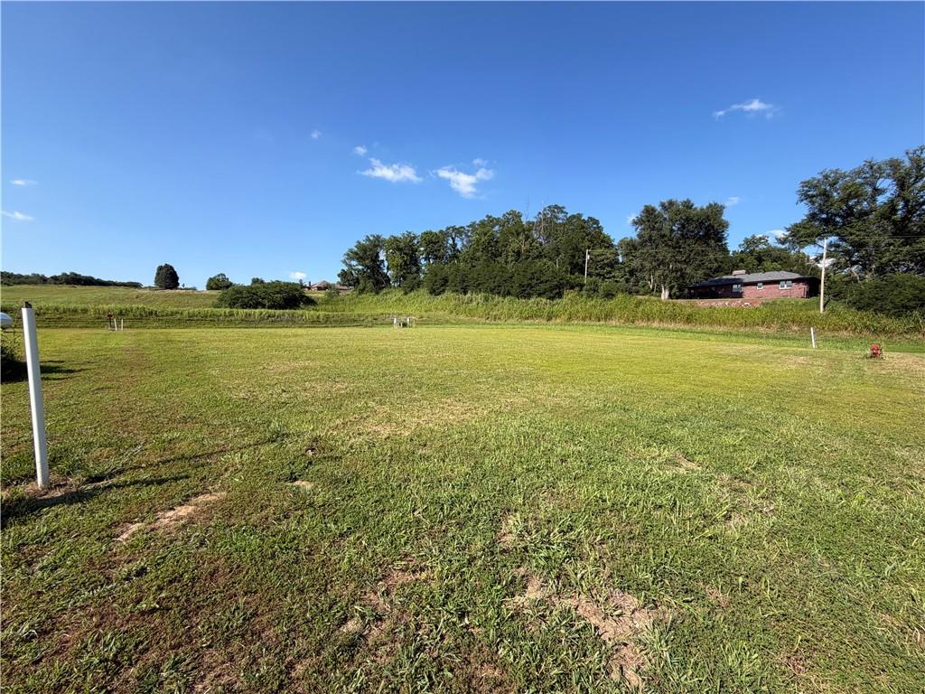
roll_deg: -0.5
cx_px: 462
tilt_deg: -2.7
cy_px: 347
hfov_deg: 102.1
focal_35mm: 14
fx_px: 374
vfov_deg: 85.7
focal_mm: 2.22
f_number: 2.2
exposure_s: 1/770
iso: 25
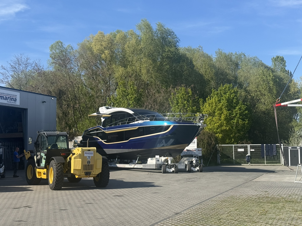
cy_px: 113
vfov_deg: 30.3
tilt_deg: +5.4
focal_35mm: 48
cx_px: 151
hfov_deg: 39.7
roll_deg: +0.7
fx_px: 419
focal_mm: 6.76
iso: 80
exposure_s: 1/3704
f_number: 1.78
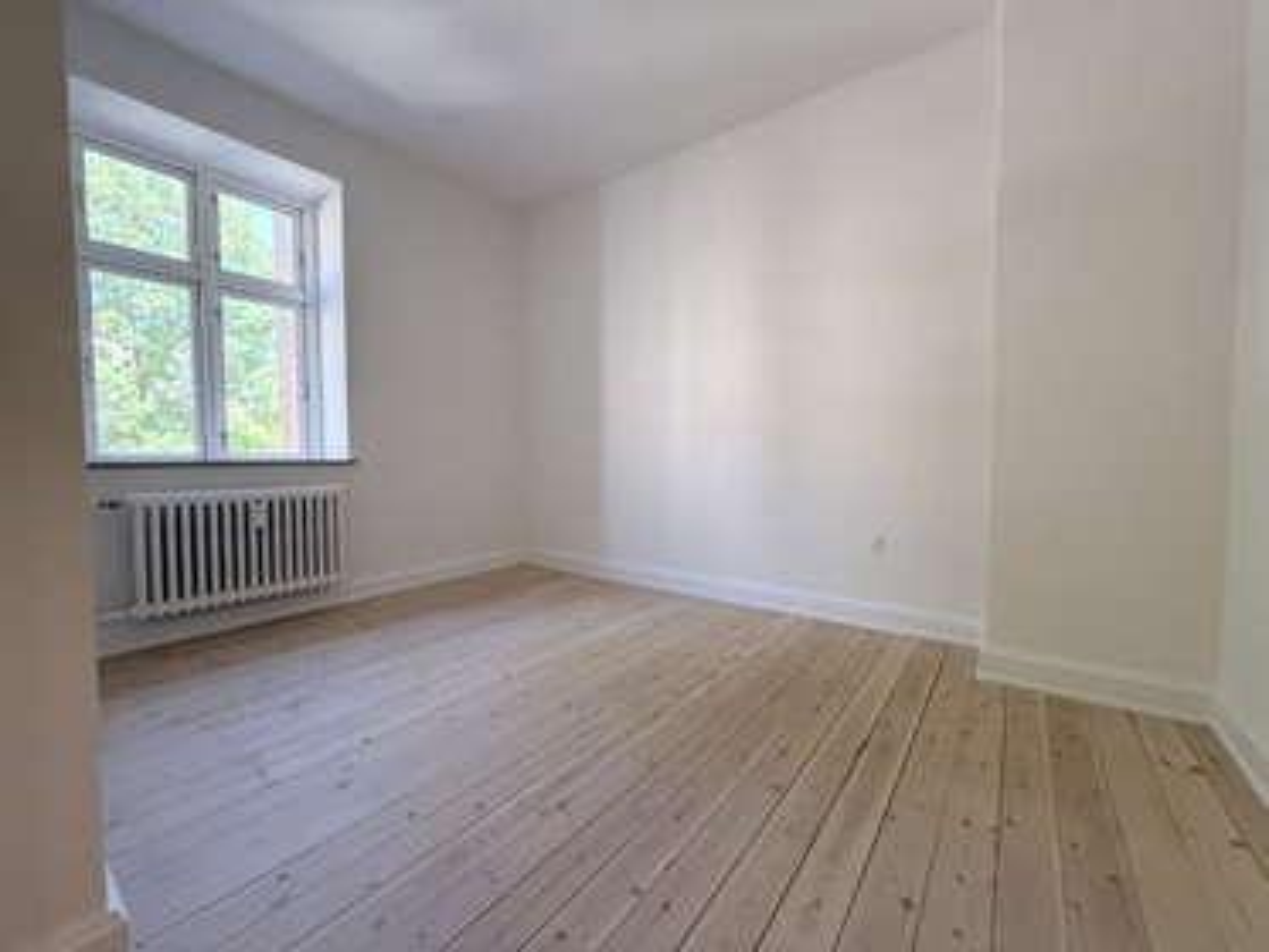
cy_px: 476
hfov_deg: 102.0
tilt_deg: -1.4
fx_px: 513
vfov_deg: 85.7
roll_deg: -0.5
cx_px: 634
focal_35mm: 14
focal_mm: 2.22
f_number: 2.2
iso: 320
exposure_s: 1/99
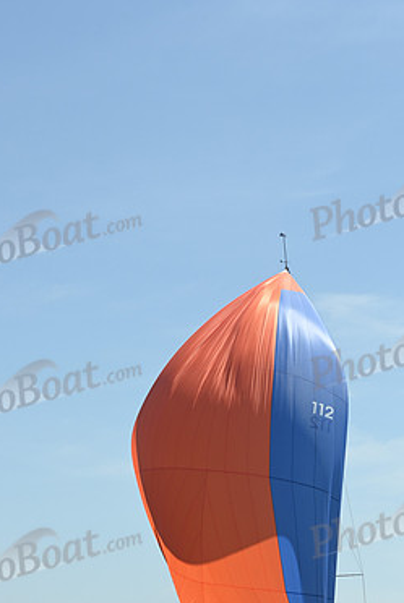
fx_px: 1830
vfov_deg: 18.6
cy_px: 455
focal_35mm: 109
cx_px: 226
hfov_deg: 12.6
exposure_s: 1/1000
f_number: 8
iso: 320
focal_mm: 70
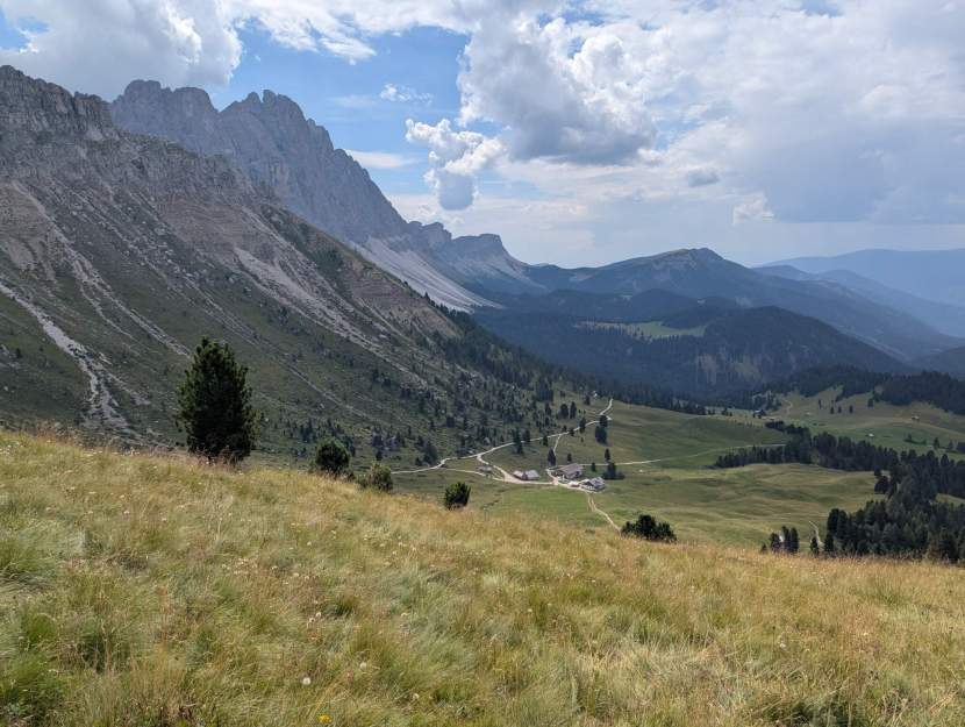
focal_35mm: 24
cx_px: 482
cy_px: 364
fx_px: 670
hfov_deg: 71.5
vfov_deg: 56.9
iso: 51
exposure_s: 1/4184
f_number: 1.85
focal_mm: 6.81
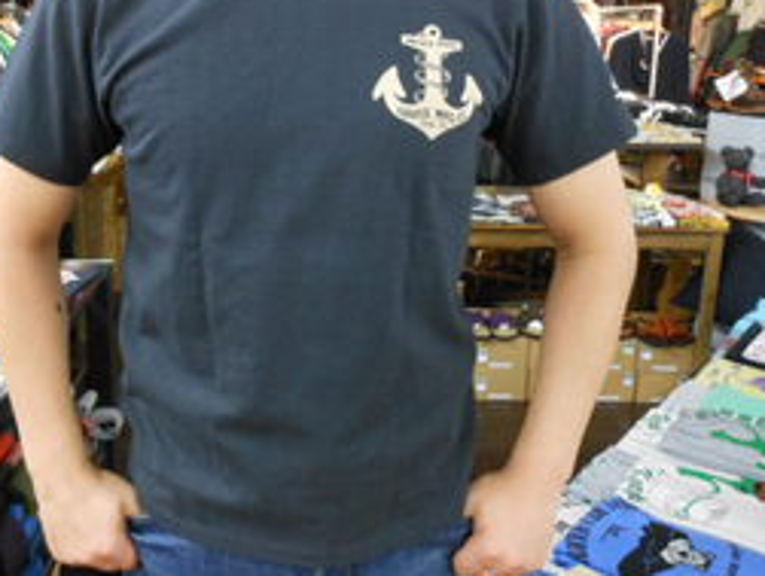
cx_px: 299
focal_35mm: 39
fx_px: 863
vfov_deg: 36.8
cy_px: 233
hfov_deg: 47.5
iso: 400
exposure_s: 1/13
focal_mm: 5
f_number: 3.7
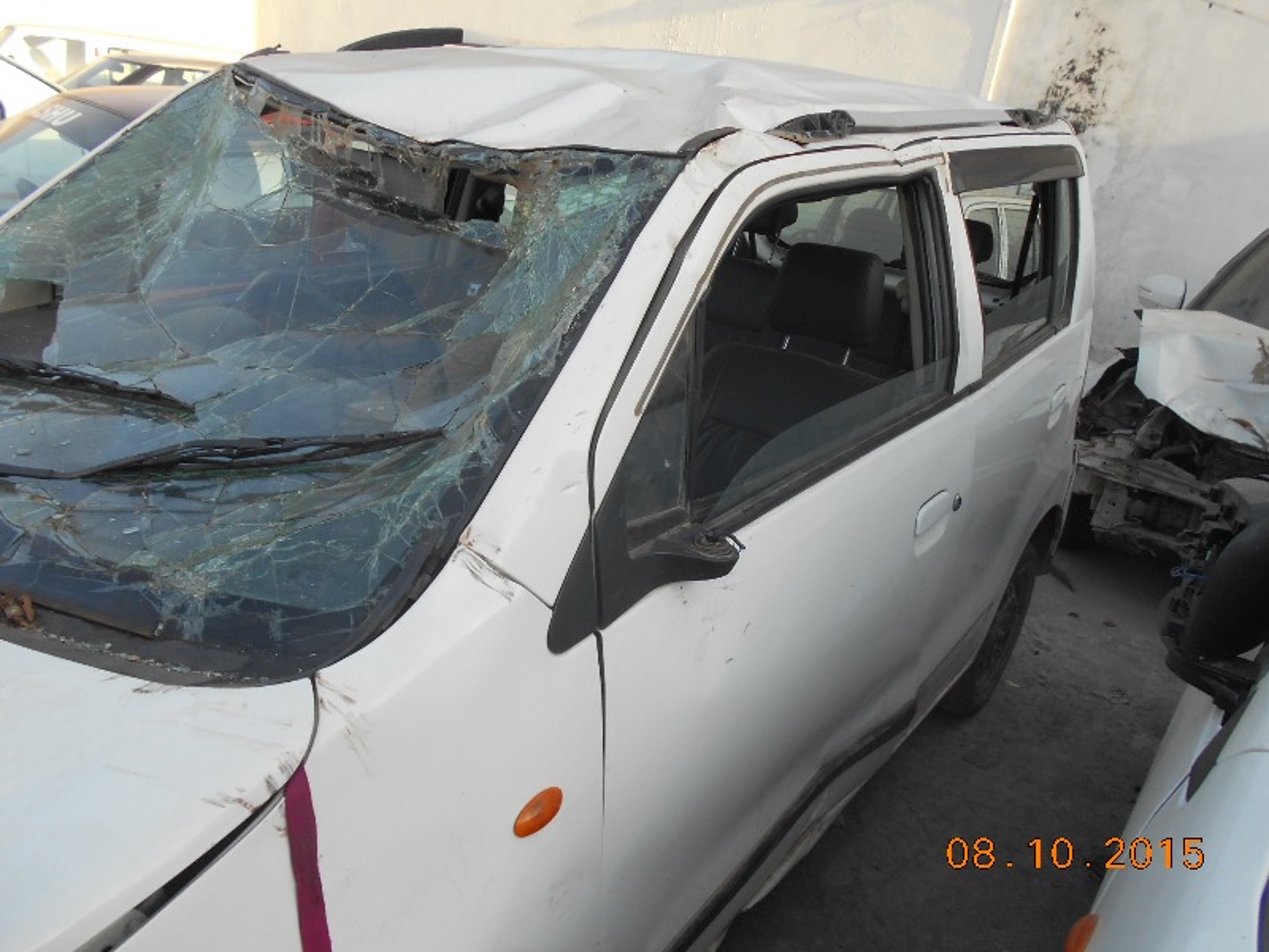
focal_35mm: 26
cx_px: 634
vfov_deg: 53.1
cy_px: 476
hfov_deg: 67.3
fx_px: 953
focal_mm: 4.6
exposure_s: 1/250
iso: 80
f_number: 3.2
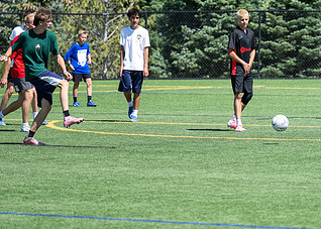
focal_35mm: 330
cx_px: 307
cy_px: 83
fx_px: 3008
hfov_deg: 6.1
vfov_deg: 4.4
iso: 500
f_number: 2.8
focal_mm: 120
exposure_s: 1/8000
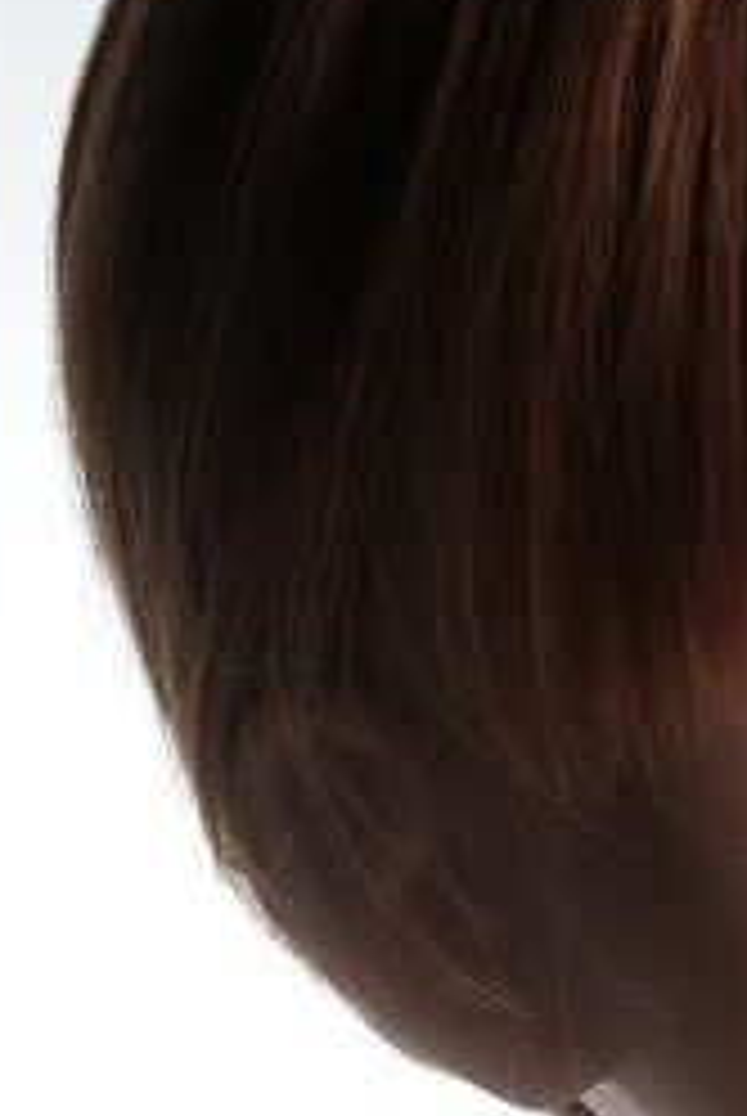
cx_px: 1228
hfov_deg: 5.3
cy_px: 1732
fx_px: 7945
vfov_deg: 7.9
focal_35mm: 256
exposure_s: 1/250
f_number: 8
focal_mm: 35
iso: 160
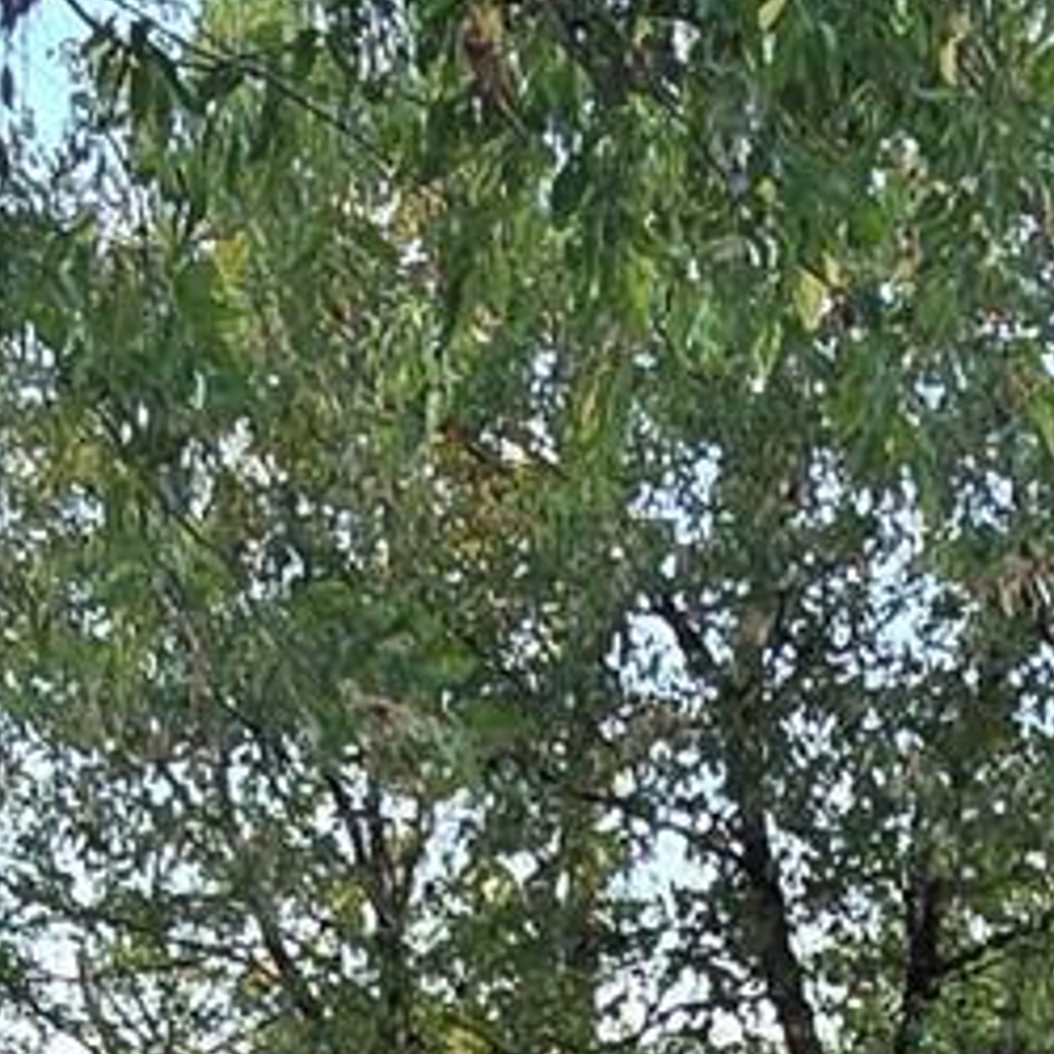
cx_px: 514
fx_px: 3238
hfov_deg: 18.5
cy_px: 2264
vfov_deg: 14.5
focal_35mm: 94
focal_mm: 2.2
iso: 50
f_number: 2.2
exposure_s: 1/60
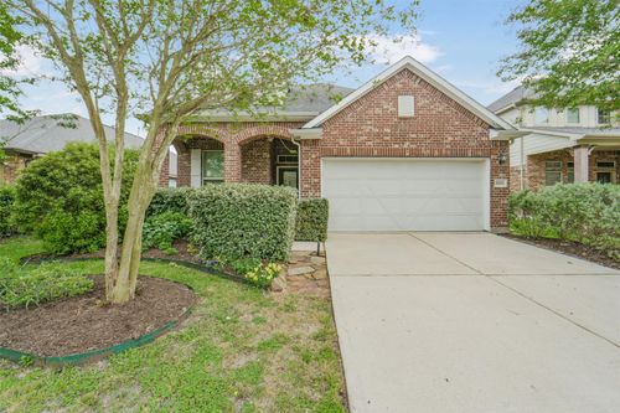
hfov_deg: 104.3
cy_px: 206
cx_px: 310
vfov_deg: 81.2
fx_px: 241
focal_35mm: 14
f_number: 11
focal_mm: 14
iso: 500
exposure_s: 1/320
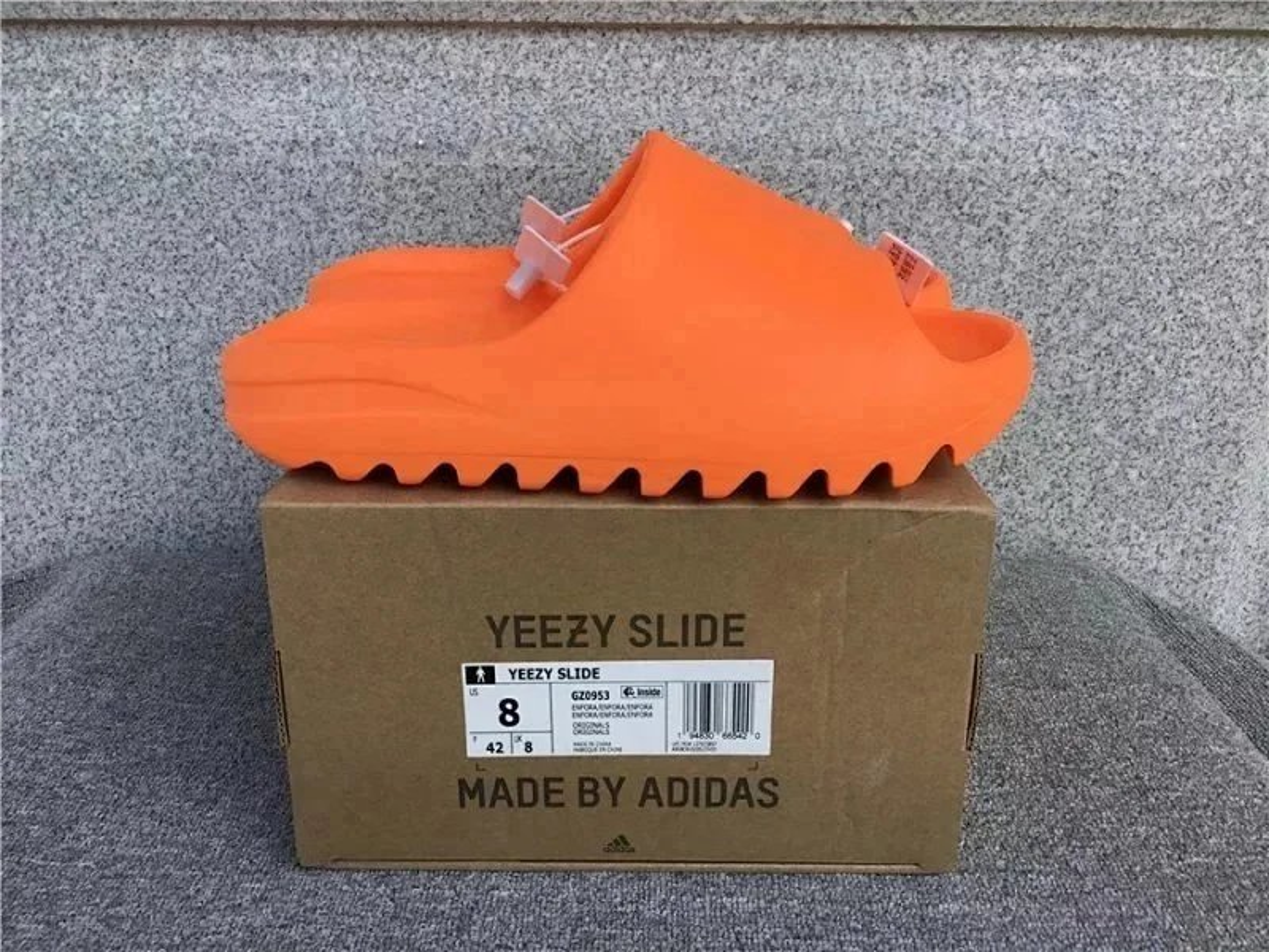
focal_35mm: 31
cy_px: 476
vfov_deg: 45.4
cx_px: 634
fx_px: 1136
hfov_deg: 58.4
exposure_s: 1/334
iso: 25
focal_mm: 3.3
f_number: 2.4
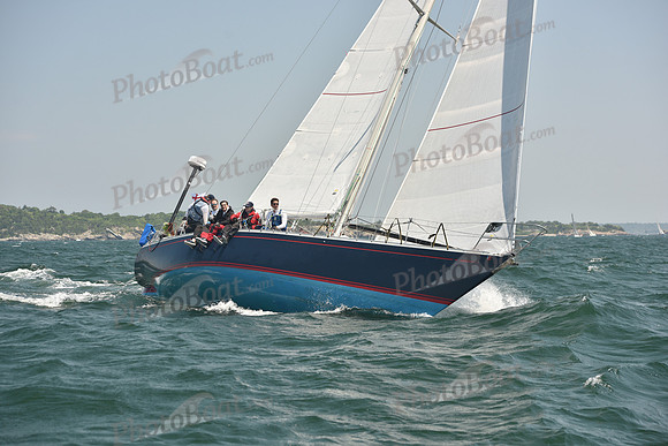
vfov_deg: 17.1
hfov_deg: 25.4
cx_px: 334
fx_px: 1485
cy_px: 223
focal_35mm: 80
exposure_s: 1/640
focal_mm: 80
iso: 250
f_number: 5
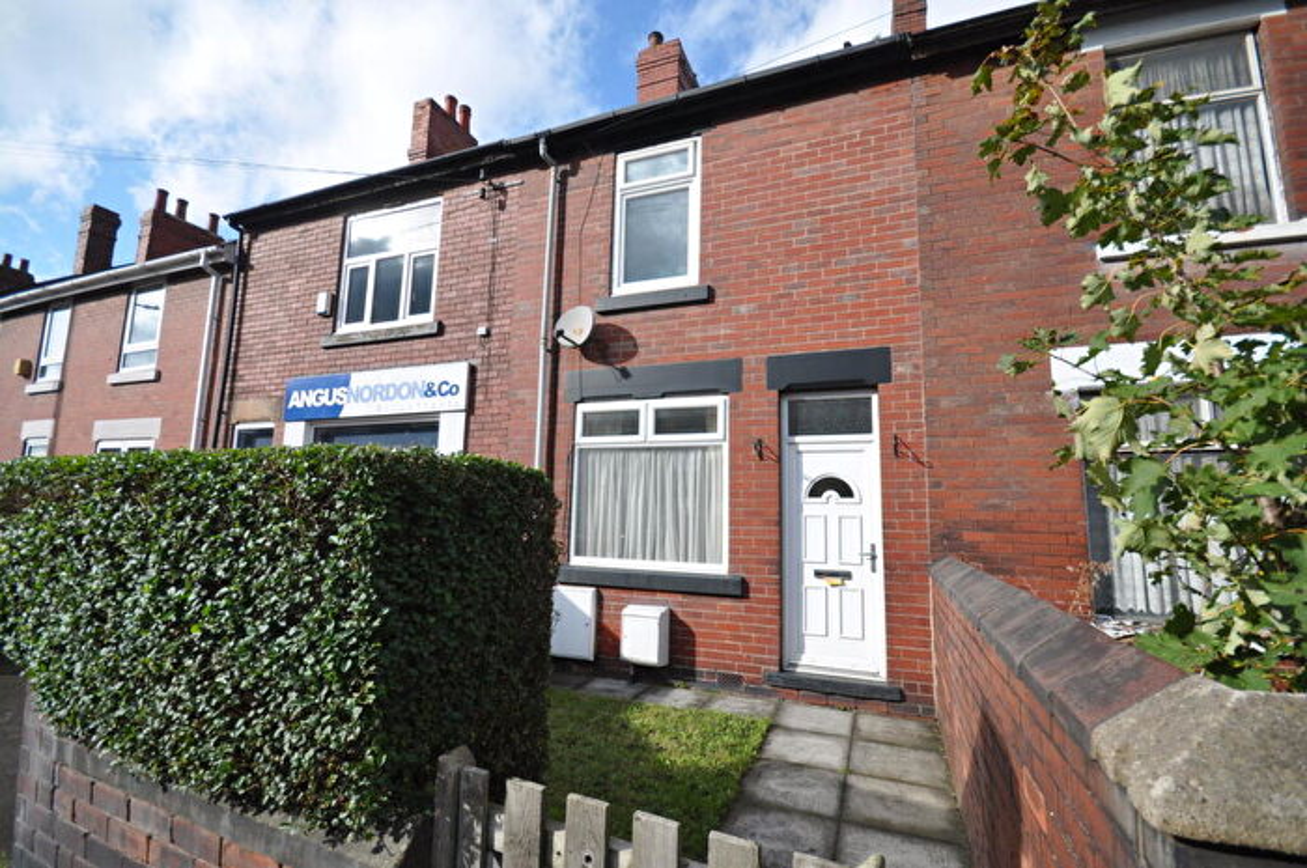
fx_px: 544
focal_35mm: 15
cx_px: 654
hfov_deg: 100.5
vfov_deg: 77.2
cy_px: 434
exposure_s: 1/250
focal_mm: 10
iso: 200
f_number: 8
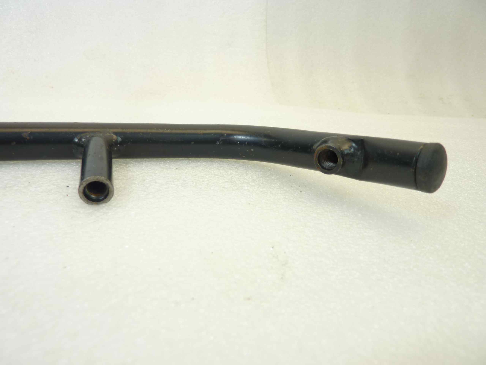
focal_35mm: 25
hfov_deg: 69.4
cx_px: 243
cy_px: 182
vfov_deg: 54.9
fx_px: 351
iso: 80
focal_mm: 4.1
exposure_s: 1/25
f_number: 3.3
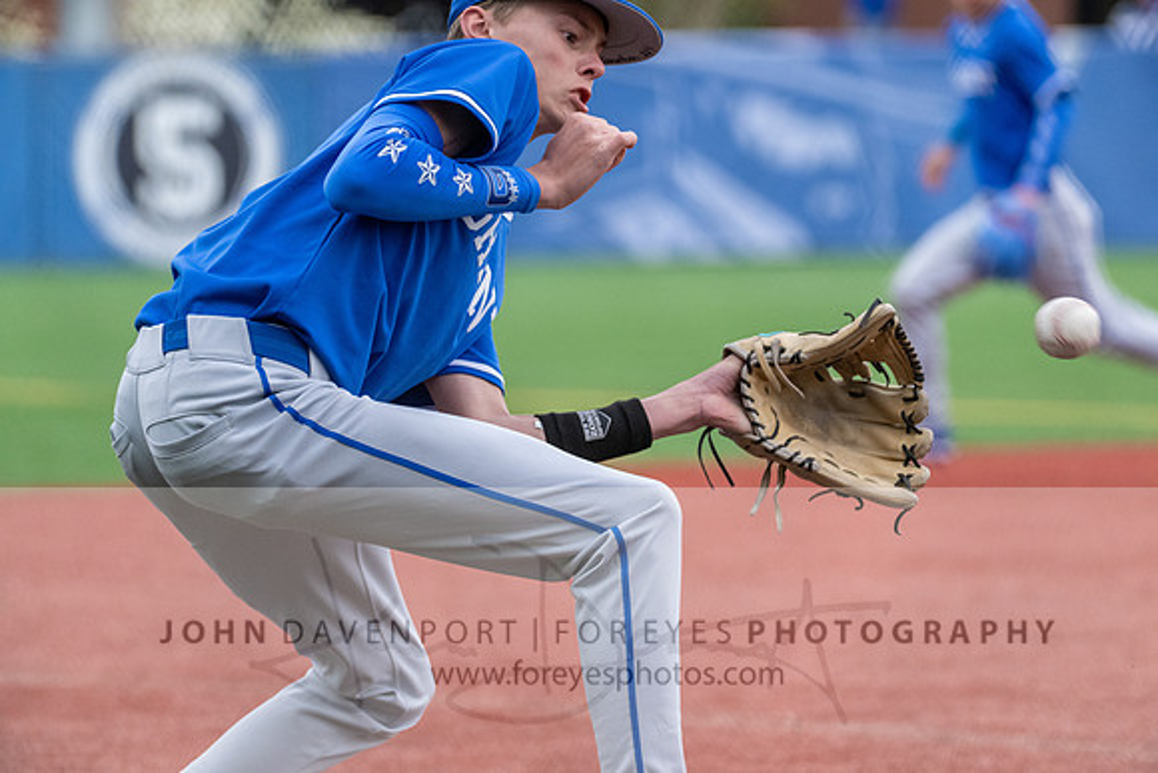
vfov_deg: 4.9
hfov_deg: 7.4
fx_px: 9008
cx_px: 579
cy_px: 386
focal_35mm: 280
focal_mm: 280
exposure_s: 1/1000
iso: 4000
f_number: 5.6
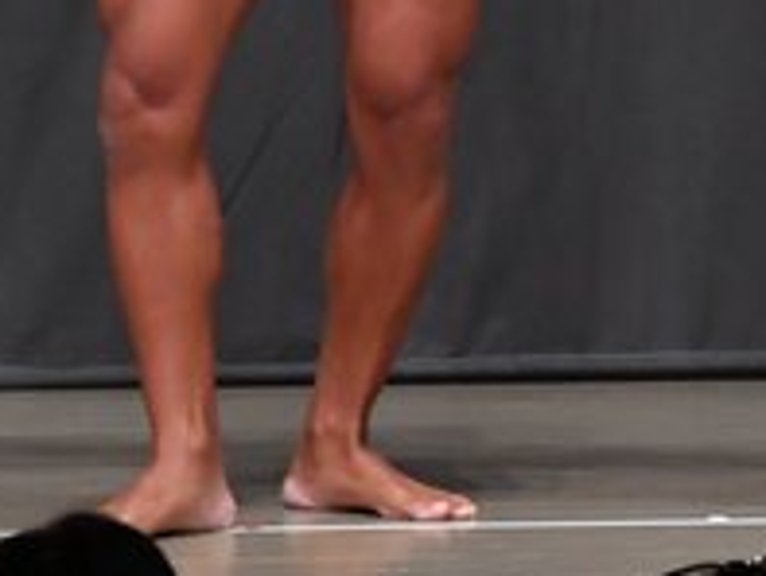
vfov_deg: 2.0
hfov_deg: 2.6
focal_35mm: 762
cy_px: -210
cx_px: 1231
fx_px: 16872
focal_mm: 135
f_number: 5.6
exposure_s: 1/400
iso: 5000
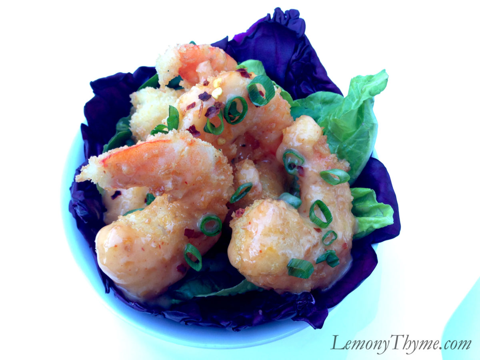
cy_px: 180
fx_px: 458
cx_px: 240
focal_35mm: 33
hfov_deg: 55.4
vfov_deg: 42.9
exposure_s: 1/24
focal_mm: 4.13
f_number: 2.4
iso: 50
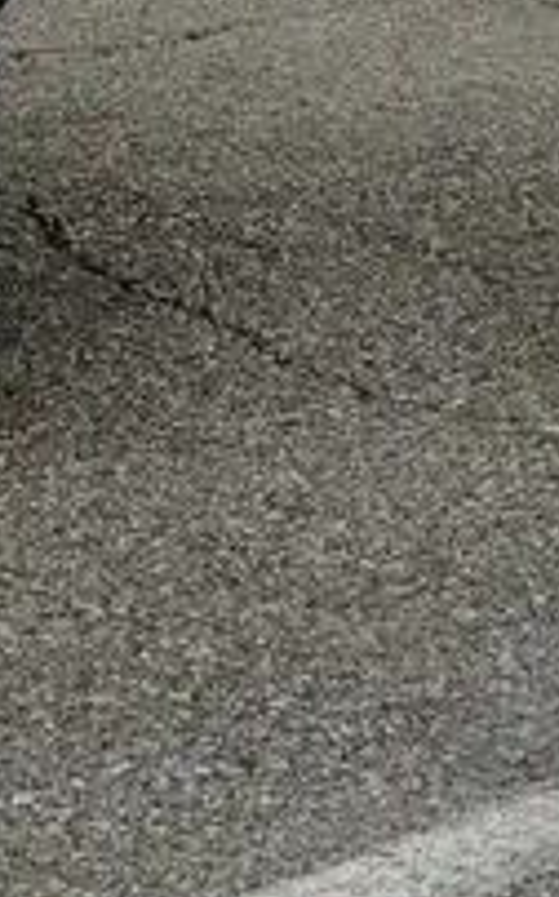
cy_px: -520
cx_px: -217
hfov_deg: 7.6
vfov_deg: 11.7
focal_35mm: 170
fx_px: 4150
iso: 50
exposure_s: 1/875
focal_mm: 3.95
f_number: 4
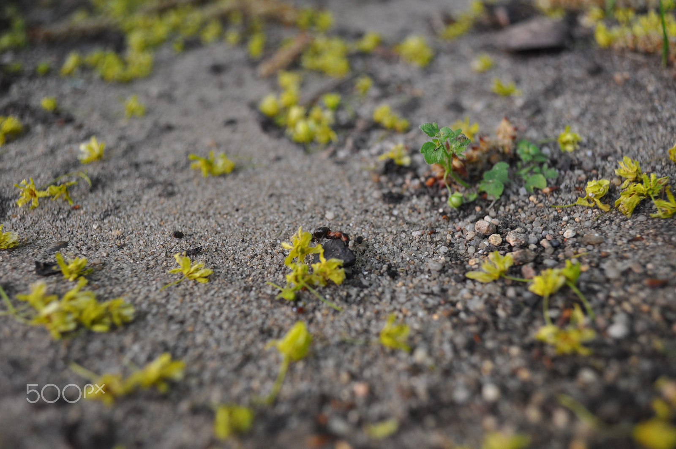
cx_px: 338
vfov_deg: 34.1
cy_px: 224
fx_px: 732
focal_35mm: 39
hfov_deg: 49.6
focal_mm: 26
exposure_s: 1/20
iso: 400
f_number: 4.2
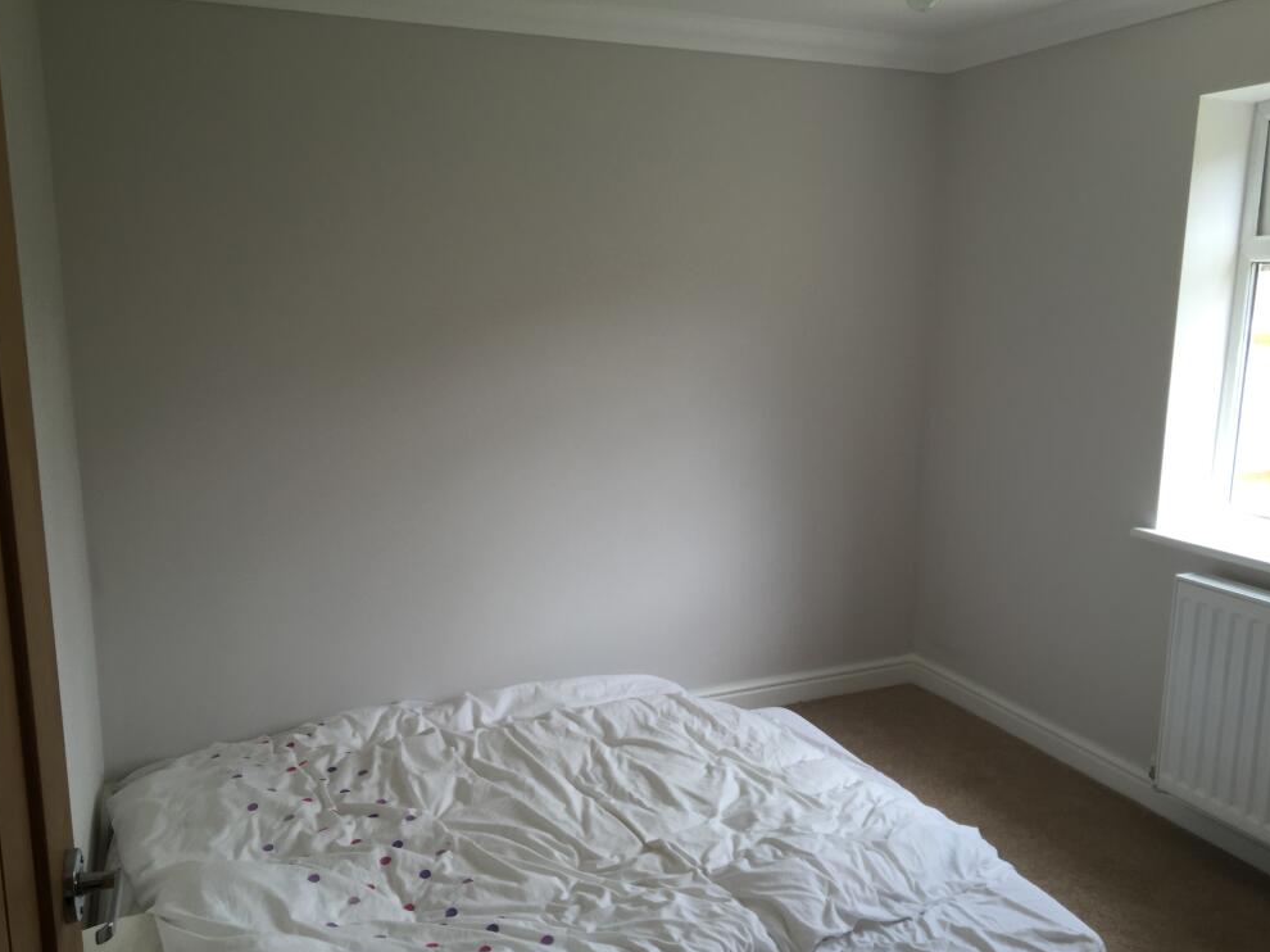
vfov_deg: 46.8
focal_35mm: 30
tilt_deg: -10.0
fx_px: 1100
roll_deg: -0.6
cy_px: 490
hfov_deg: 60.0
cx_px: 638
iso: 32
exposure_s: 1/148
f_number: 2.2
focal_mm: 4.15
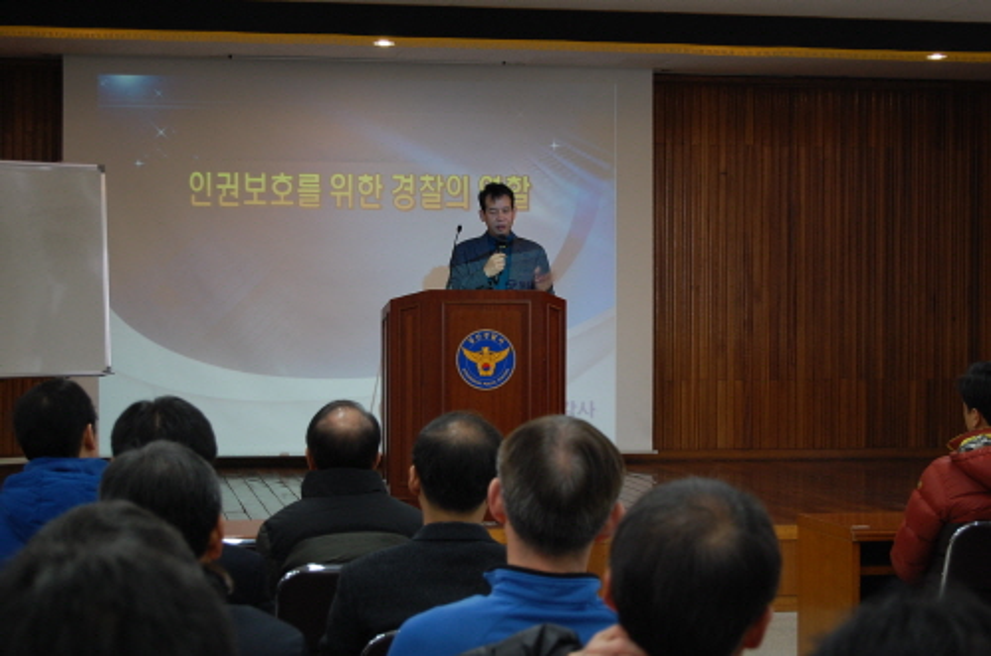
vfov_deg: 18.1
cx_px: 496
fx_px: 2060
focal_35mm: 75
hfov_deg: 27.0
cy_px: 328
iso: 400
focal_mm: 50
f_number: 5.6
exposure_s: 1/40
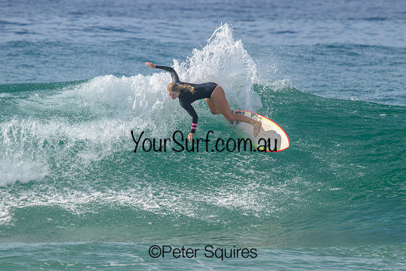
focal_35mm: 618
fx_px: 6975
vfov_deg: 2.2
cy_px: 109
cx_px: 240
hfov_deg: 3.3
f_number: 10
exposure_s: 1/2000
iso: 720
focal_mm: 500
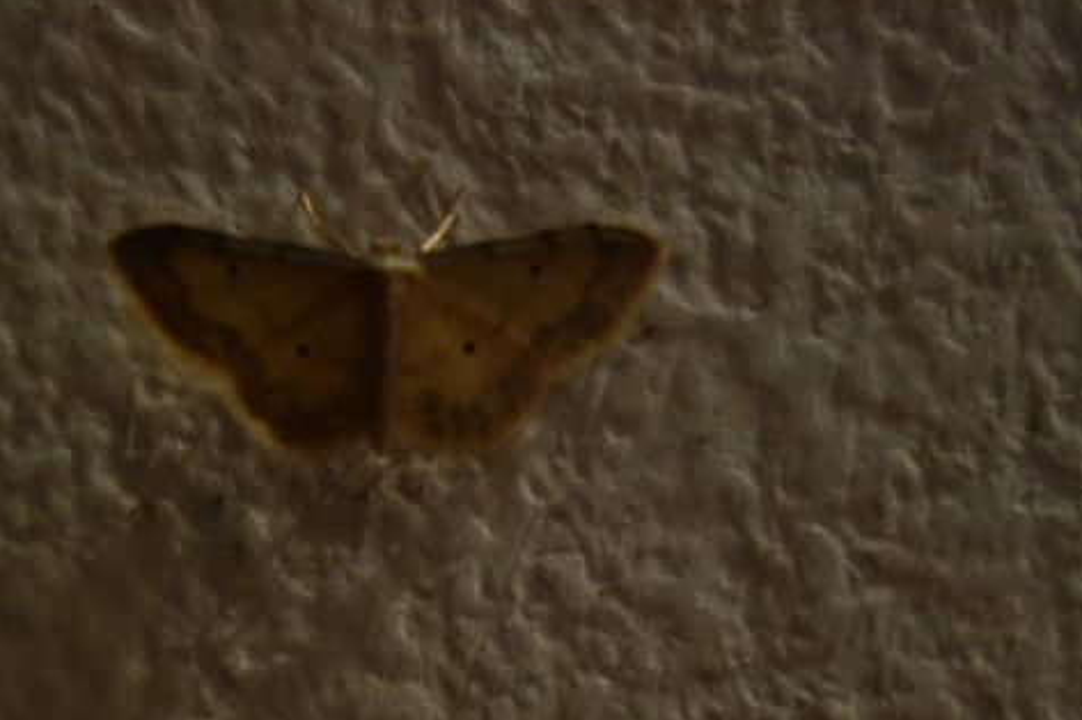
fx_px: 1712
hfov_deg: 35.1
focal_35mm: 57
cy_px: 486
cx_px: 511
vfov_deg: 23.6
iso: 800
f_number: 1.8
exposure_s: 1/20
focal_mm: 10.4
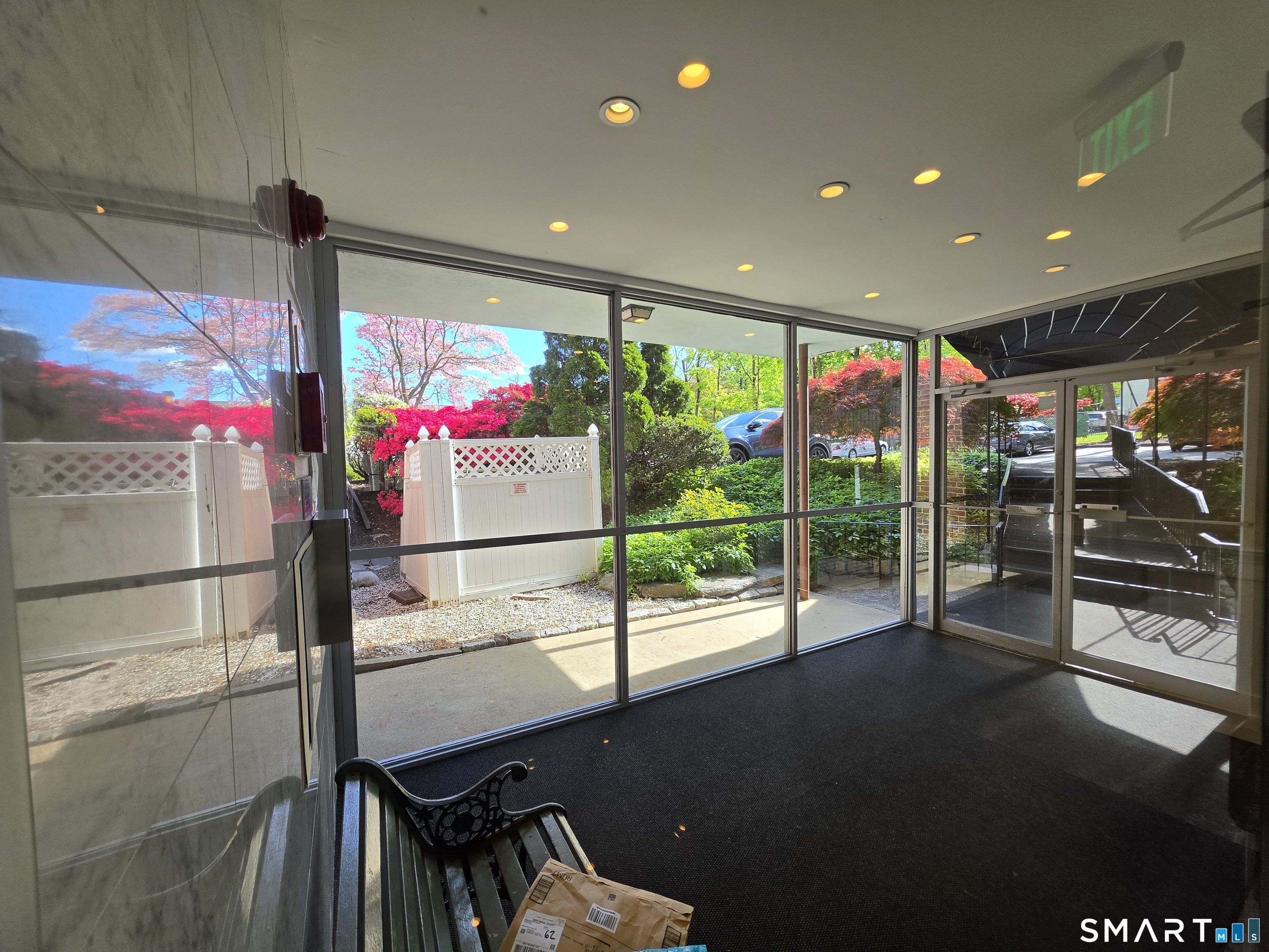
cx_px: 634
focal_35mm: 13
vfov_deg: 89.9
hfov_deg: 106.2
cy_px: 476
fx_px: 477
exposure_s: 1/120
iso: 25
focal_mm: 2.2
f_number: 1.9
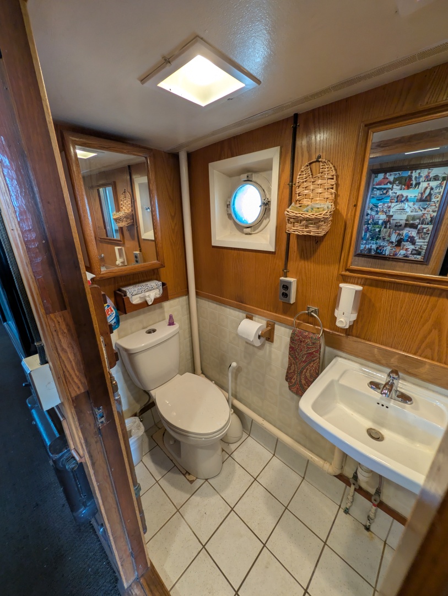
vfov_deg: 110.5
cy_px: 298
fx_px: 207
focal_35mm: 12
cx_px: 224
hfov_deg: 94.6
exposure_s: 1/40
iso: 74
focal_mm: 2.02
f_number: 1.7
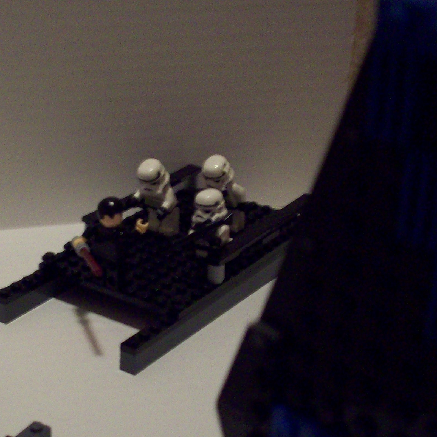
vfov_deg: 22.1
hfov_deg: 22.1
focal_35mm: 78
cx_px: 127
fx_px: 1114
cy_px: 293
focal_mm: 7.6
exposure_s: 1/8
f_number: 3.1
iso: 200
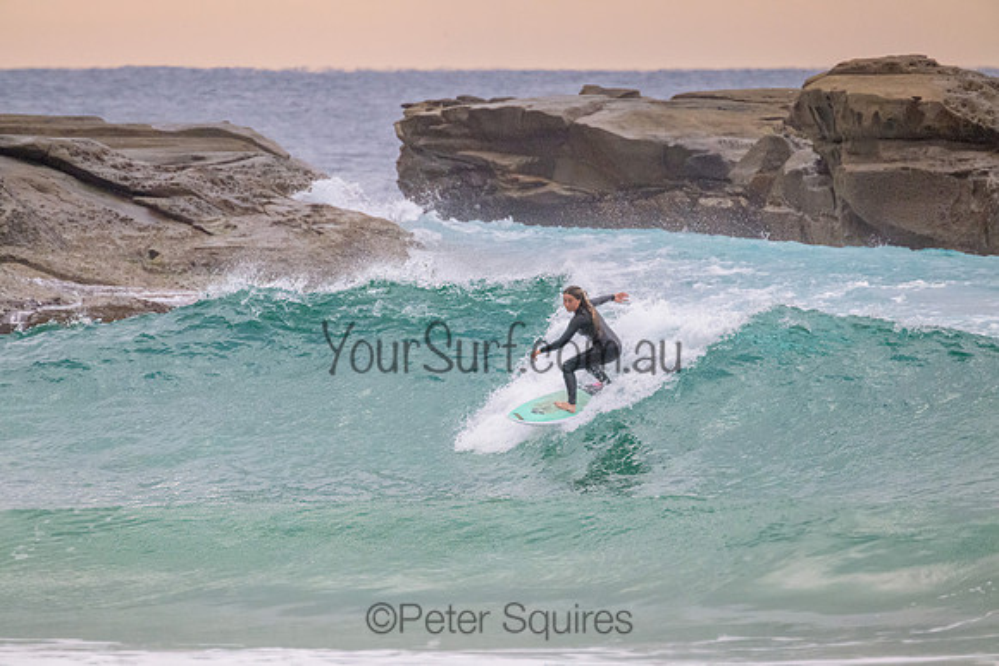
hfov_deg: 2.6
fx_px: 22204
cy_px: 333
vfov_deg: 1.7
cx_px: 500
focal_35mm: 800
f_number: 11
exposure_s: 1/1250
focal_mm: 800
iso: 5600
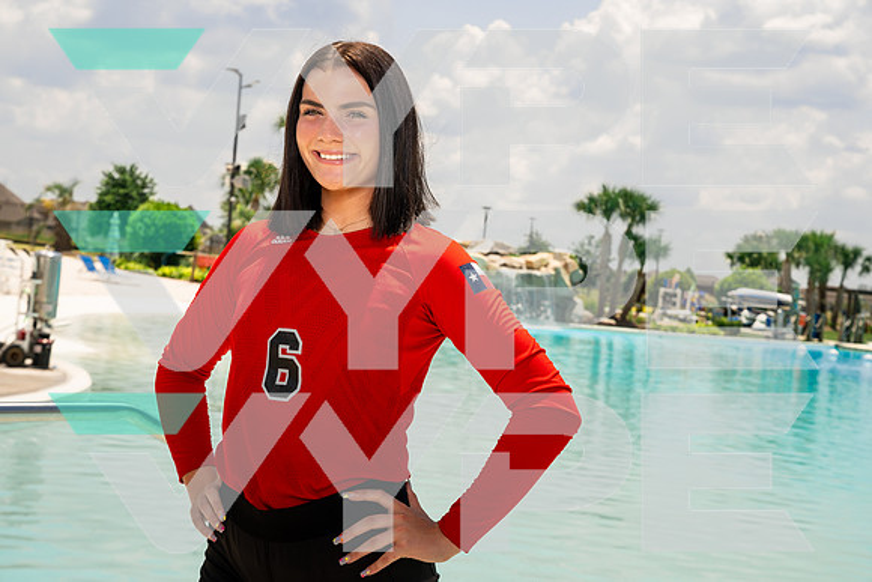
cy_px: 291
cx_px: 436
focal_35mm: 70
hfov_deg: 28.8
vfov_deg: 19.5
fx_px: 1696
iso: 100
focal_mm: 70
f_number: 9
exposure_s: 1/200
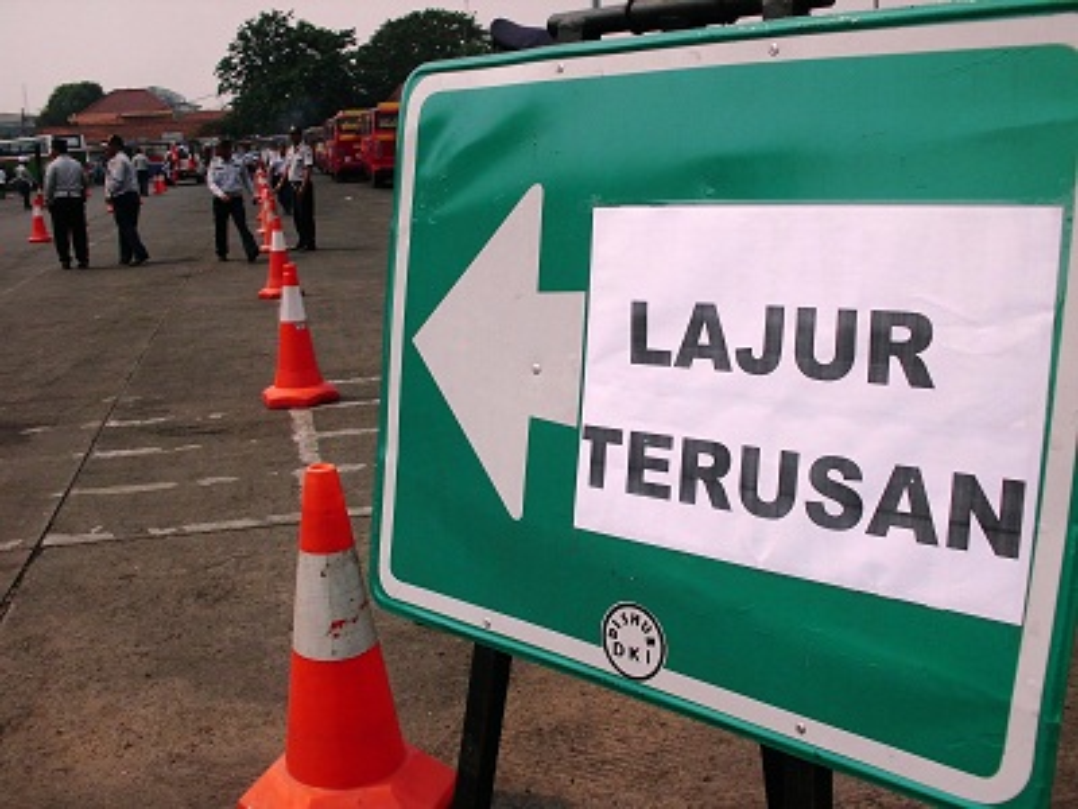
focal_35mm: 36
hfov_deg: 51.4
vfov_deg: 39.7
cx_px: 539
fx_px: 1121
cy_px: 404
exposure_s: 1/250
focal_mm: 6.3
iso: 64
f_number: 7.3
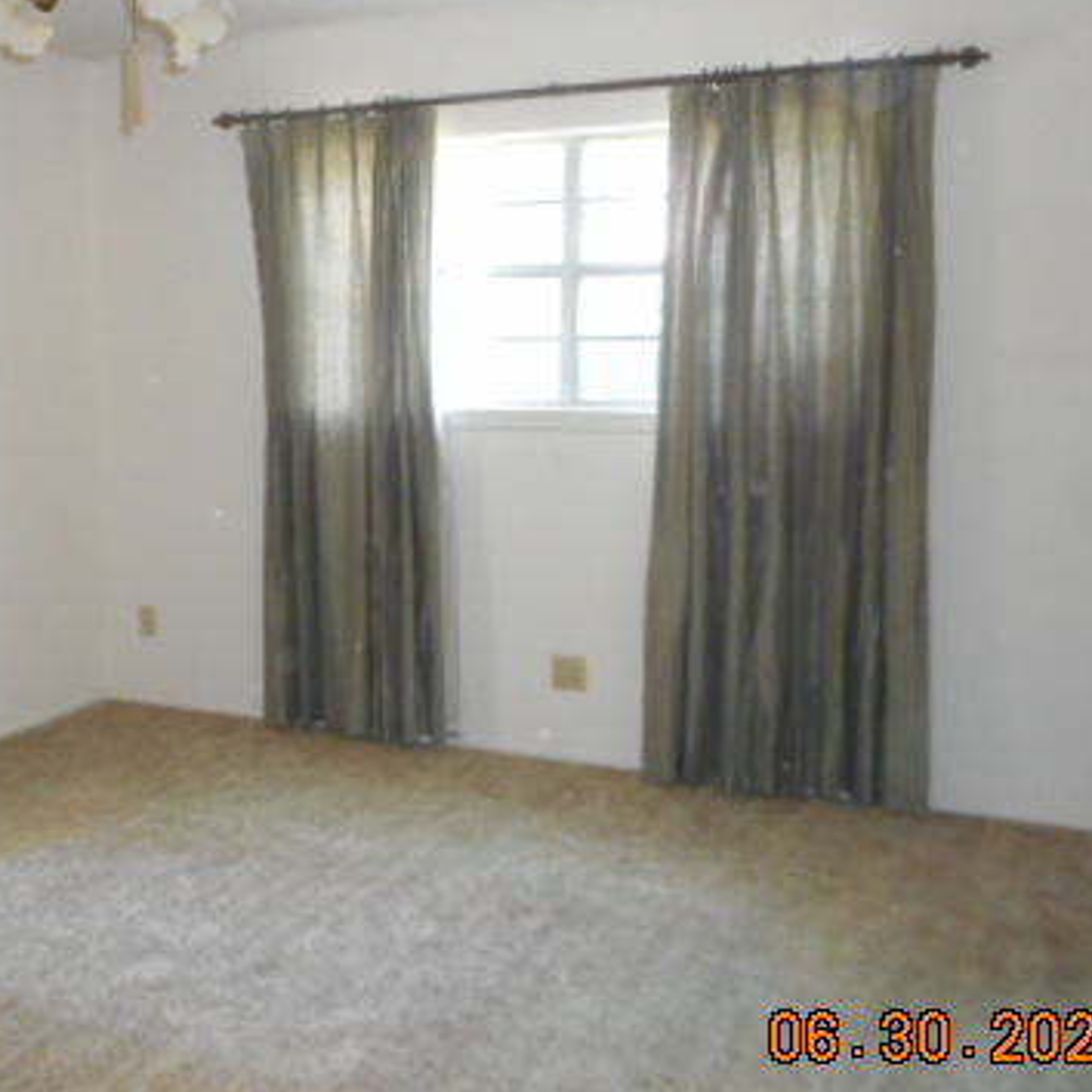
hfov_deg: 40.6
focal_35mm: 40
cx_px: 265
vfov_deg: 41.7
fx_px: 1428
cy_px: 457
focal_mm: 4.5
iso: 450
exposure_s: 1/25
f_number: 3.7
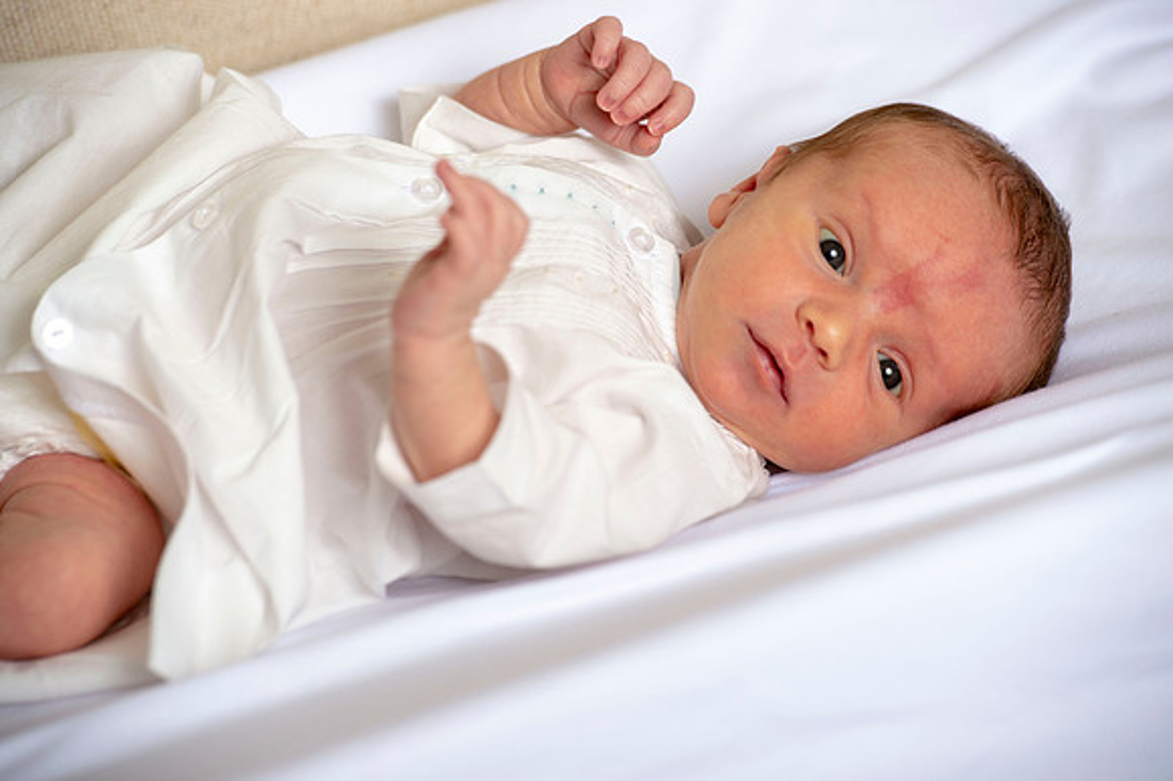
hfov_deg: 10.3
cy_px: 390
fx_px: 6513
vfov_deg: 6.9
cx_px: 586
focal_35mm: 200
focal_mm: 200
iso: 125
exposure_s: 1/160
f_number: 5.6
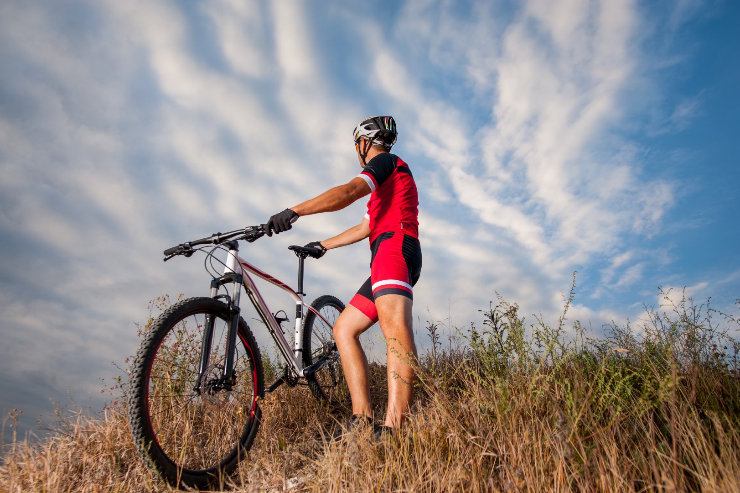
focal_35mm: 20
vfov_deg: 61.9
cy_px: 246
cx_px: 370
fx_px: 411
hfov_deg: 84.0
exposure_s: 1/640
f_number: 4
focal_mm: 20
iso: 200
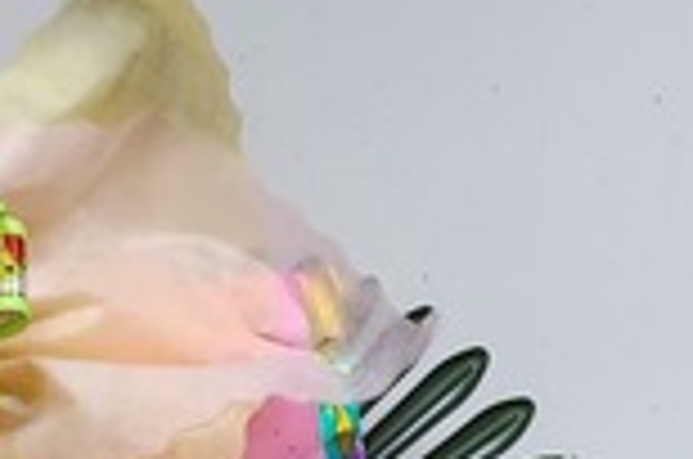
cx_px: -130
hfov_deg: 15.3
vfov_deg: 7.9
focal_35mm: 130
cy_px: 1665
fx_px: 2497
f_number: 1.8
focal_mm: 5
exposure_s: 1/120
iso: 125
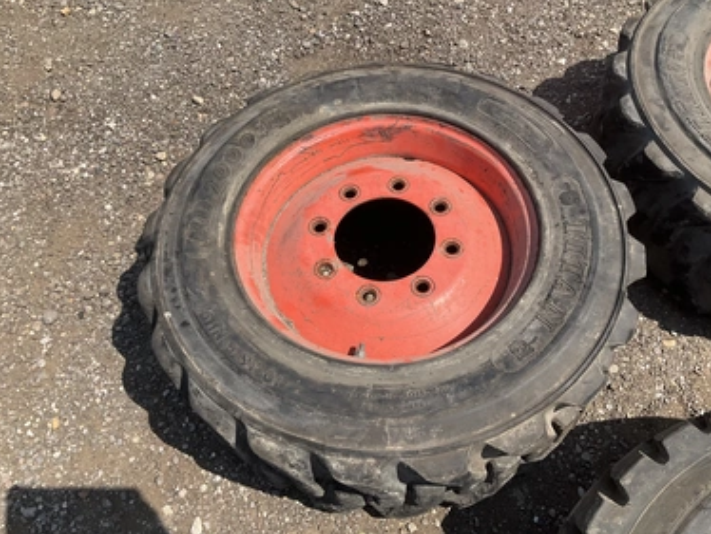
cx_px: 365
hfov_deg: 58.3
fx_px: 637
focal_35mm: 31
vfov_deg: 45.5
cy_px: 253
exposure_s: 1/1342
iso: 25
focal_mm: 3
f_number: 1.8
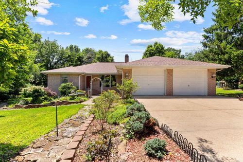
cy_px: 81
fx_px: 111
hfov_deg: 95.0
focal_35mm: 16
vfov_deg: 72.0
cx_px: 122
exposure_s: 1/125
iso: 200
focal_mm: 11
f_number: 9
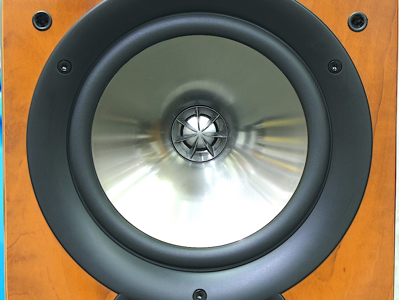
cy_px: 150
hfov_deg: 9.9
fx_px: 2305
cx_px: 200
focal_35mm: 200
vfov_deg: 7.4
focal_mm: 35.8
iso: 100
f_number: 5.6
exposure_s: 1
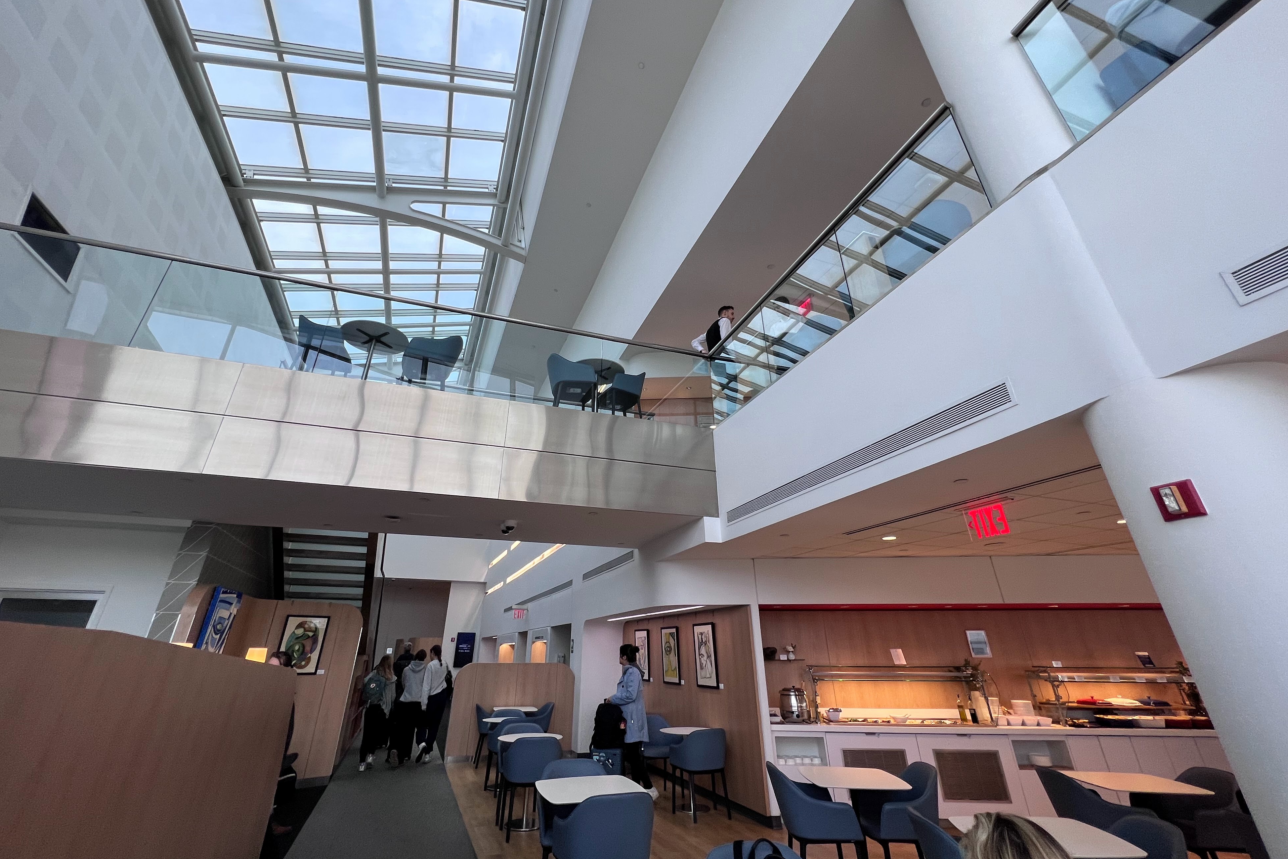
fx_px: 501
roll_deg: +0.6
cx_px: 633
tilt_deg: +29.4
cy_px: 372
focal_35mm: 14
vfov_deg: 80.8
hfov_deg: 104.2
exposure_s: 1/120
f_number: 1.8
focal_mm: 1.57
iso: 64
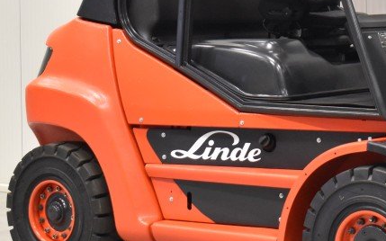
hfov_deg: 17.7
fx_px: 1214
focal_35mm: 115
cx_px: 382
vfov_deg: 11.2
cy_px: 4
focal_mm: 27
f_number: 4
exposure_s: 1/50
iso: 1600
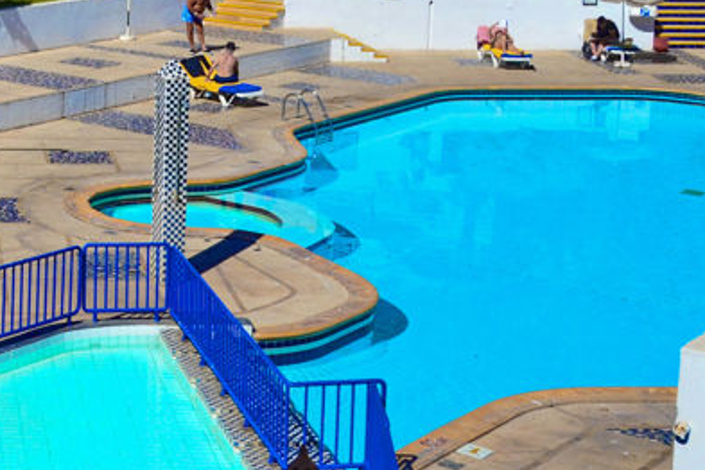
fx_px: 1684
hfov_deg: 21.8
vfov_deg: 15.6
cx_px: -154
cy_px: -13
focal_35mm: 86
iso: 320
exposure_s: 1/640
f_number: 11
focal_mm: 22
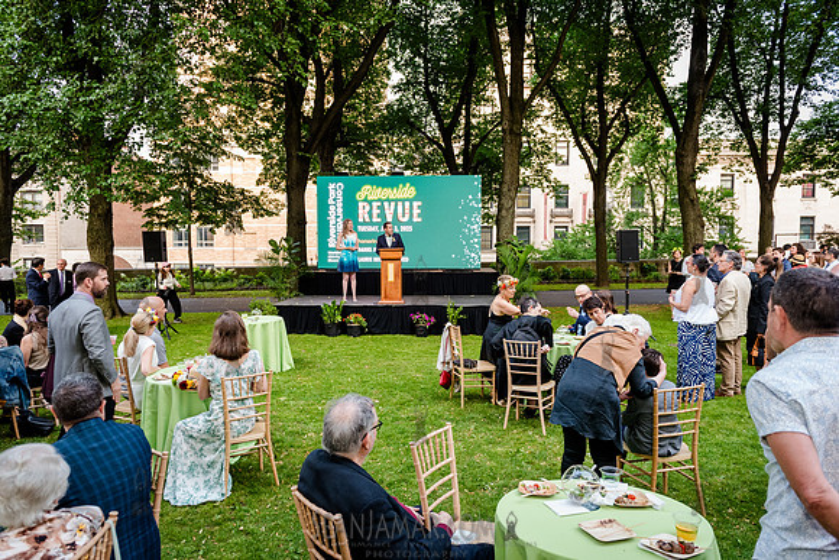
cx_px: 420
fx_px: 567
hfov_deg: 73.0
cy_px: 280
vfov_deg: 52.6
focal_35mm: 24
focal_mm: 24
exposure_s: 1/250
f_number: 3.5
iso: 2000
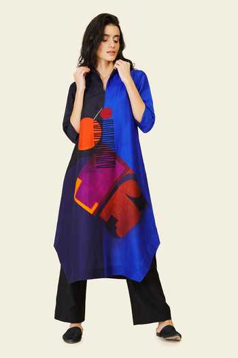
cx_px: 119
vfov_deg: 39.6
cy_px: 179
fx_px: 496
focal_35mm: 50
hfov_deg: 27.0
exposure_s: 1/160
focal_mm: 50
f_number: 8
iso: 160
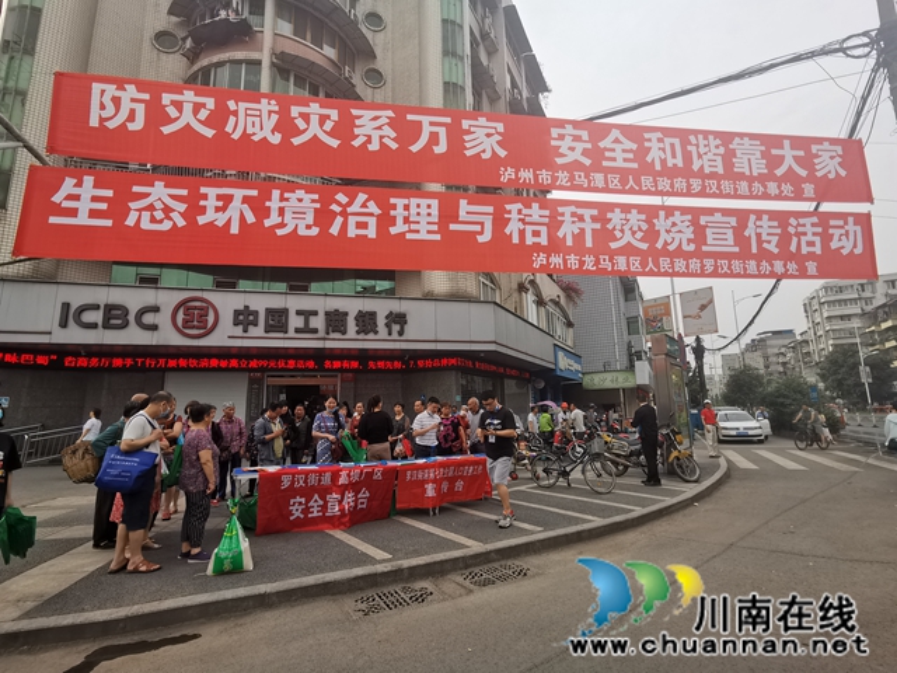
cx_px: 448
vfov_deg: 74.7
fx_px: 441
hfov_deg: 91.0
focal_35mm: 17
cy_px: 336
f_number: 2.2
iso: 50
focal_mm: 2.23
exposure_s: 1/632
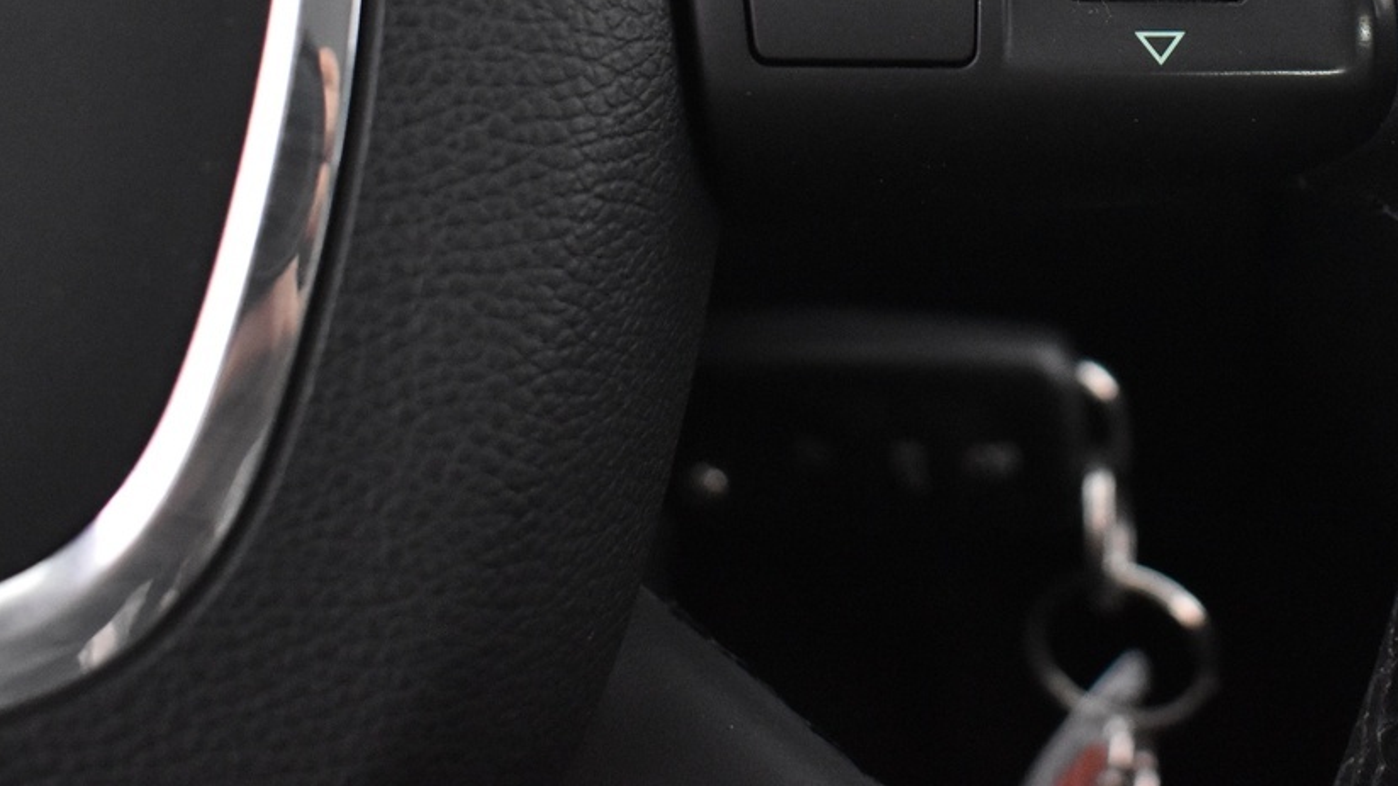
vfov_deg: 17.0
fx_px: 2520
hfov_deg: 30.6
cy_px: -117
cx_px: 993
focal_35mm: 68
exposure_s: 1/25
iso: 3200
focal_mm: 22
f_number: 3.8
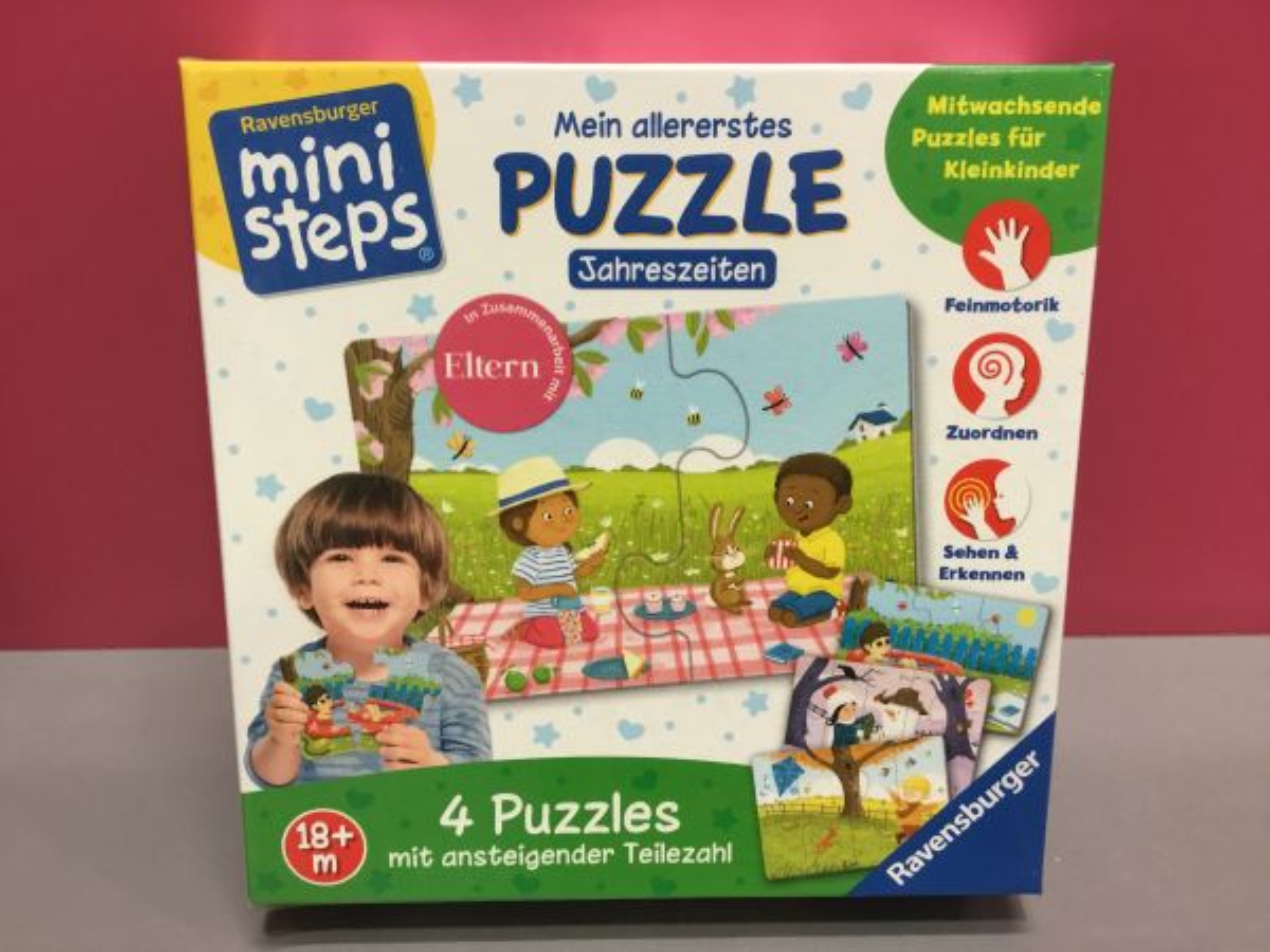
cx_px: 635
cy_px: 476
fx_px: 1137
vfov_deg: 45.4
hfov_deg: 58.4
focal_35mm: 31
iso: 100
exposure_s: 1/33
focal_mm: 3.3
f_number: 2.4
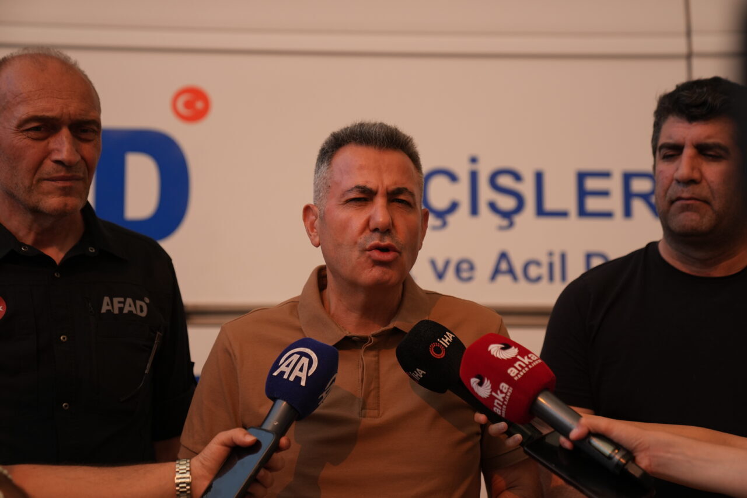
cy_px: 249
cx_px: 374
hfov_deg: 28.8
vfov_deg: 19.5
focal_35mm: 70
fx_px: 1452
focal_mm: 70
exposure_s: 1/8000
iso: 500
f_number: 2.8
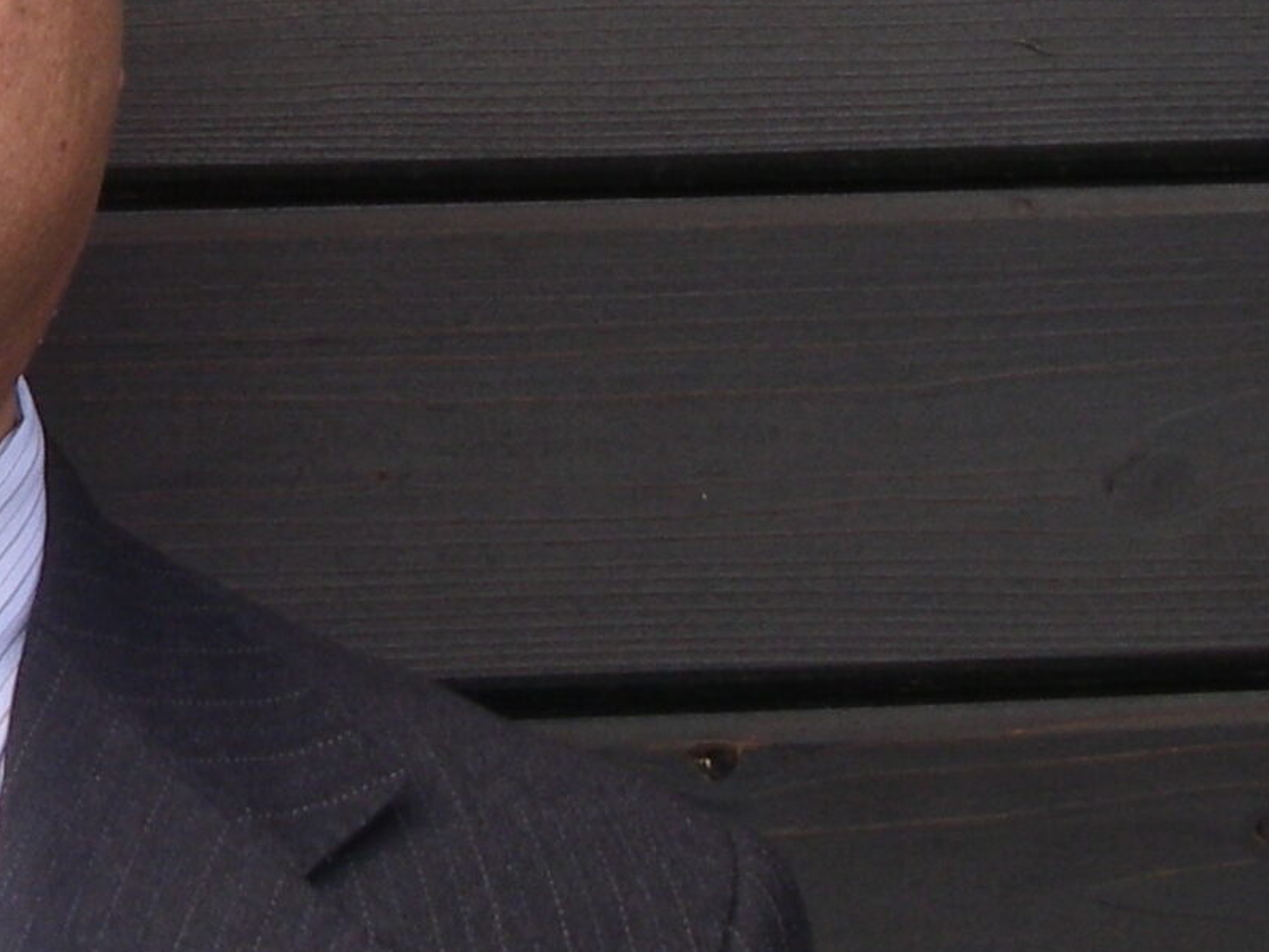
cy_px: 119
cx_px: -363
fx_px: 4473
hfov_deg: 15.4
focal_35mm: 122
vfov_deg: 12.1
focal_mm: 6.3
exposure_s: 1/160
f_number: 3.3
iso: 80
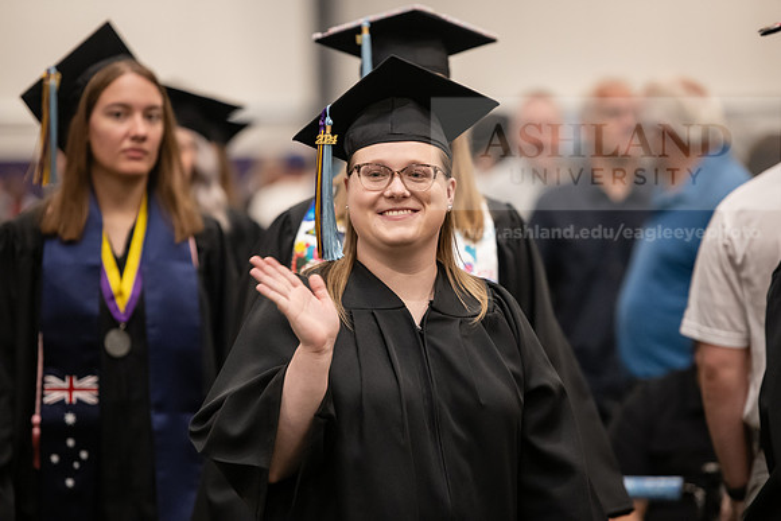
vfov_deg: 7.6
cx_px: 390
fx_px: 3906
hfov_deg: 11.4
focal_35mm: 180
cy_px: 260
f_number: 3.2
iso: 3200
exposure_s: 1/200
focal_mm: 180
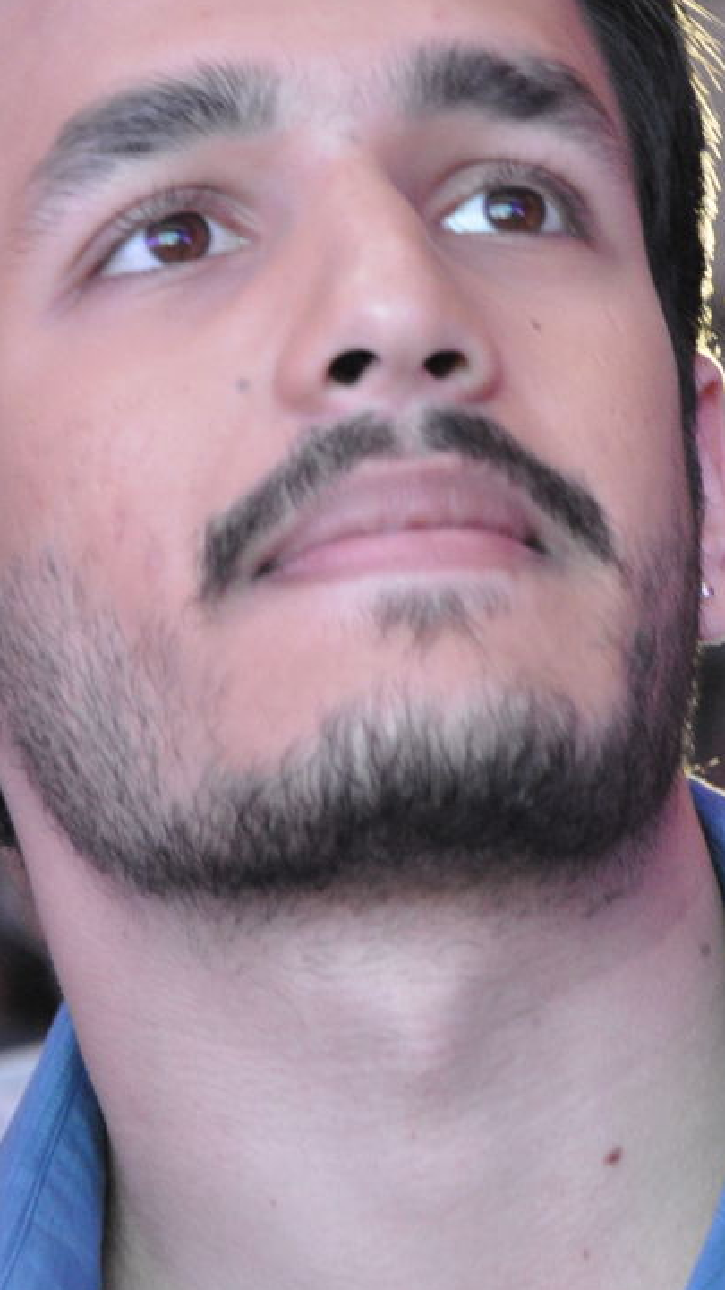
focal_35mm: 314
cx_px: 403
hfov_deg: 3.9
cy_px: 566
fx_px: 10731
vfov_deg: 6.9
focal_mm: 90
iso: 1600
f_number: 5.6
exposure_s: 1/25
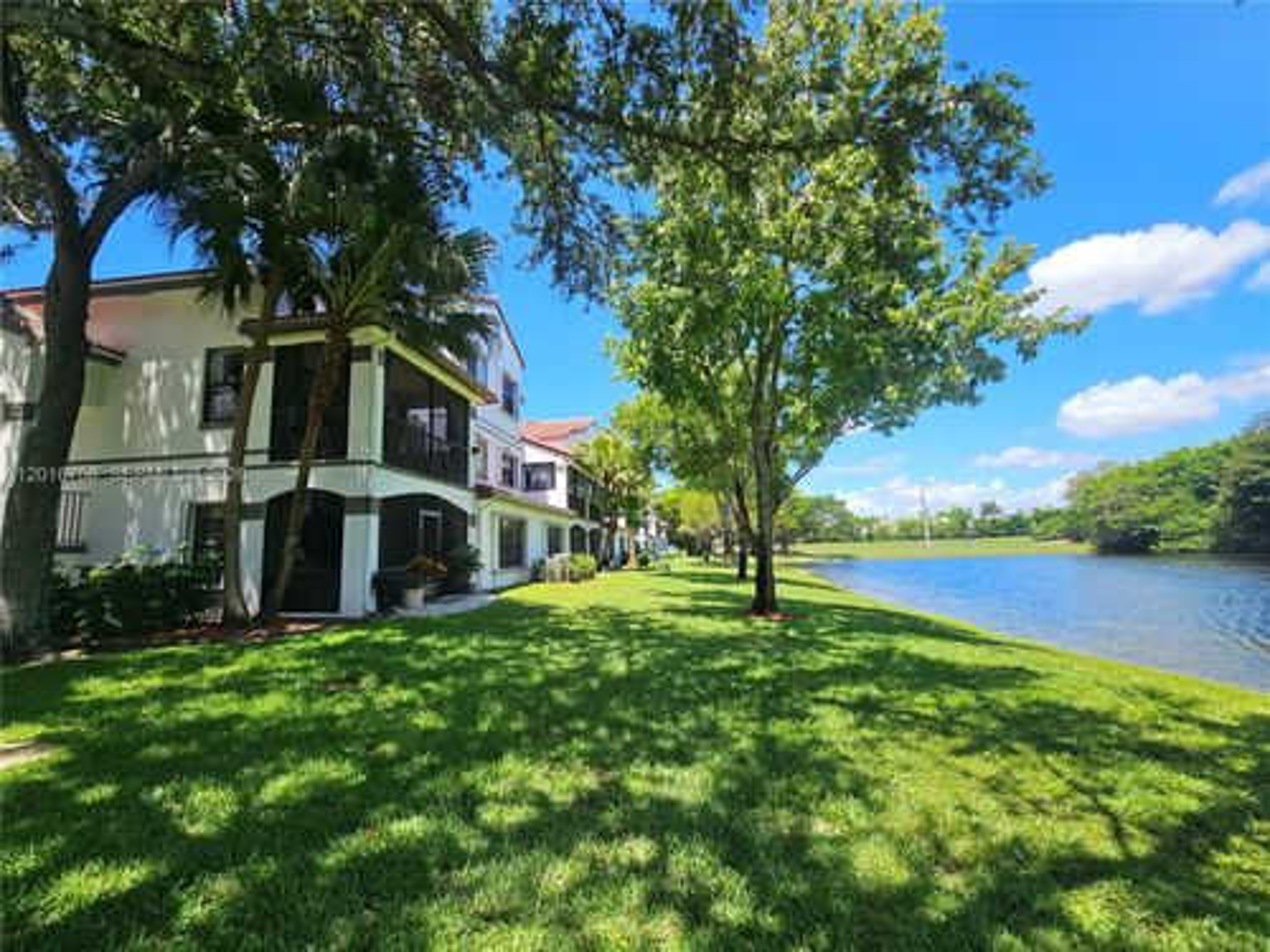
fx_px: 477
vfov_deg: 89.9
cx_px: 635
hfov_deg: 106.2
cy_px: 476
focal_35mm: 13
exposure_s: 1/1005
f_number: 2.2
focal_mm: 2.2
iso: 50
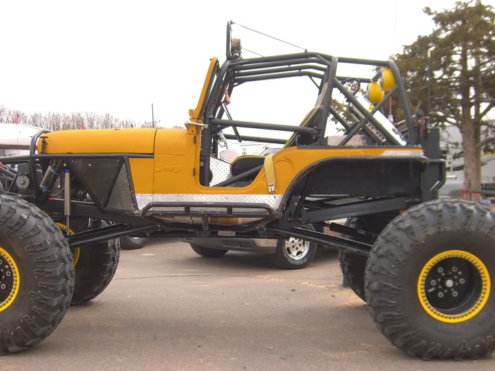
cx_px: 230
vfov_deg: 27.9
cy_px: 237
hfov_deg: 36.8
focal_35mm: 52
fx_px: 744
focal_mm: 7.9
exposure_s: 1/400
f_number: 2.8
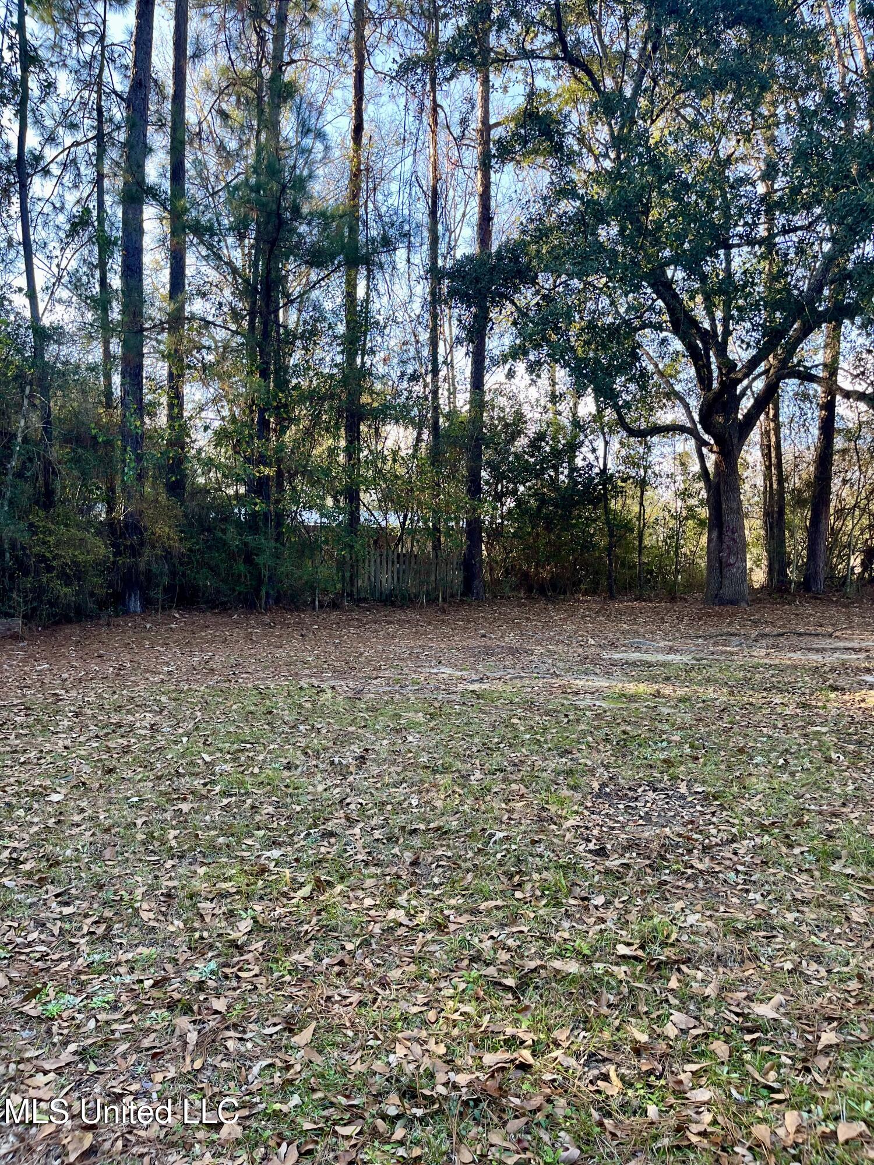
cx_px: 437
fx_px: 875
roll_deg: +0.5
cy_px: 582
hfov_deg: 53.1
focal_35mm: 26
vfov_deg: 67.3
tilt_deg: -1.0
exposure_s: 1/180
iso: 50
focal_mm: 5.1
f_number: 1.6
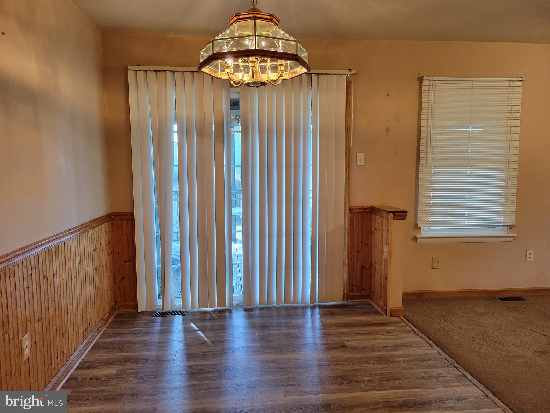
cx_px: 275
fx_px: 413
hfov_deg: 67.3
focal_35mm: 26
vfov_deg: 53.1
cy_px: 206
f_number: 1.8
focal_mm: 5.4
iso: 250
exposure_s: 1/120
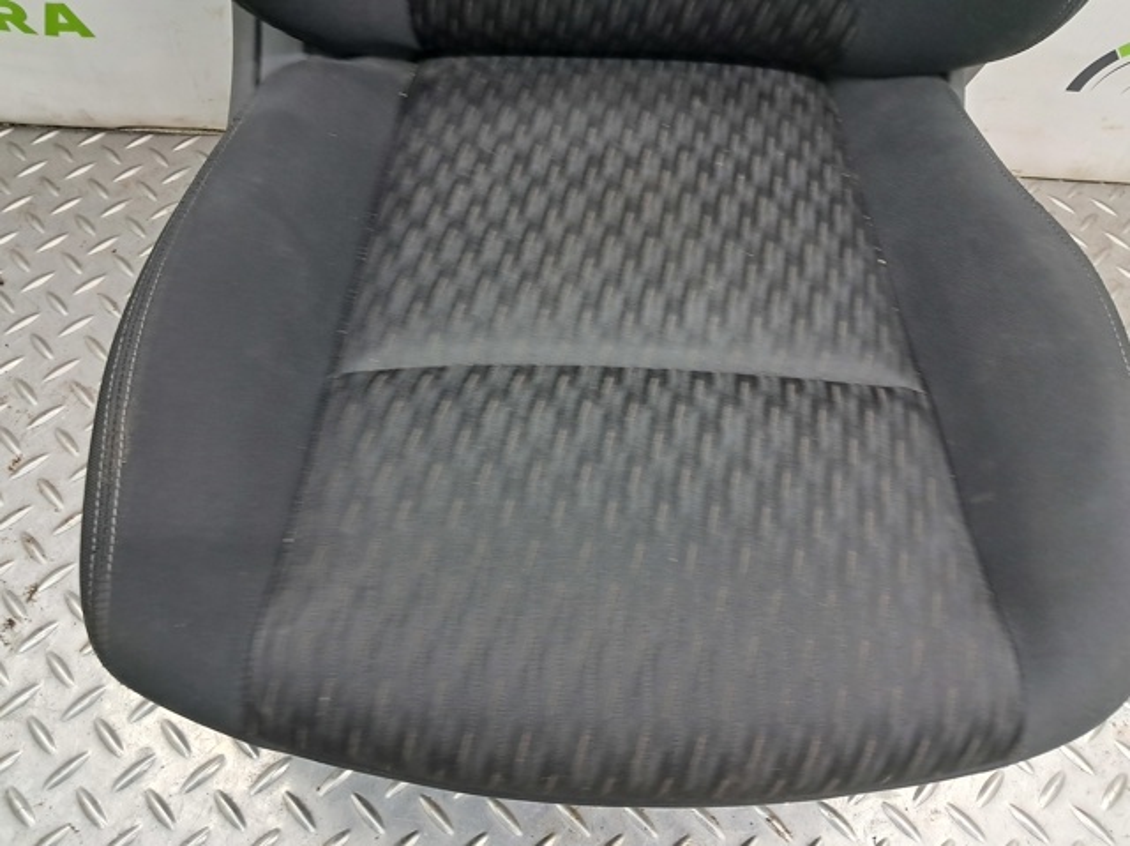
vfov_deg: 51.3
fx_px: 881
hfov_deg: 65.4
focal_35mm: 27
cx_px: 565
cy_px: 423
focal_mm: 4
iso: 200
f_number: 1.8
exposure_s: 1/50
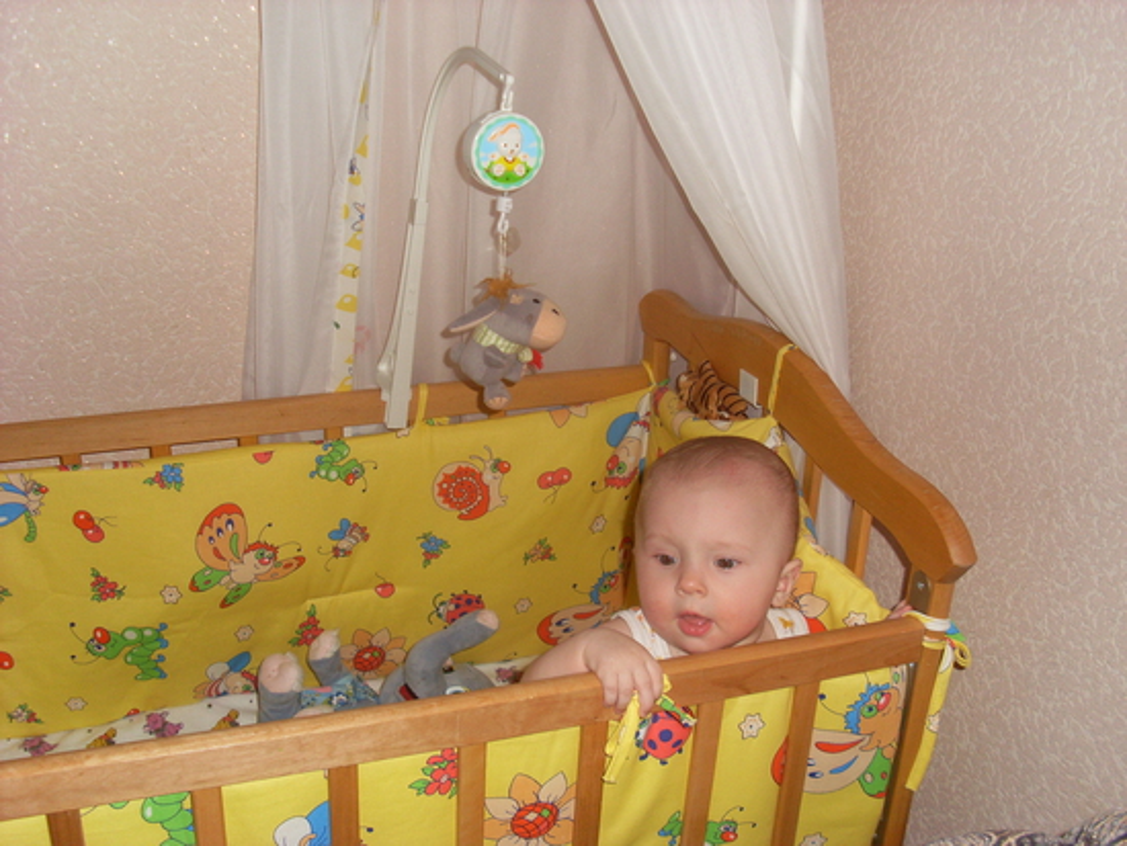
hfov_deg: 49.0
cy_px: 423
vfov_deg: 37.7
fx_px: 1238
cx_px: 564
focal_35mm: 38
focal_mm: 6.3
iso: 100
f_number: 3
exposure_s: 1/45
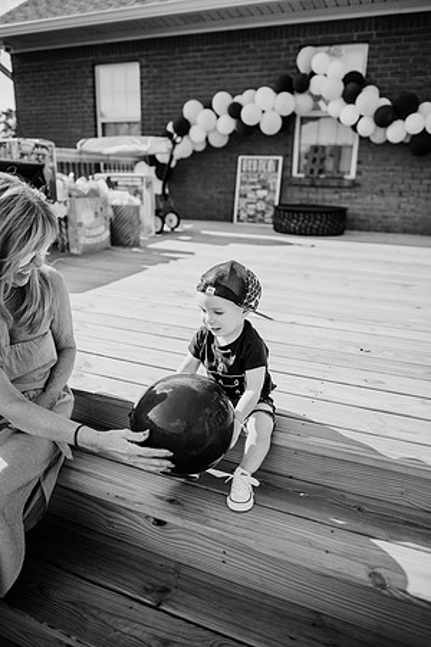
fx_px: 431
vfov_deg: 73.7
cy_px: 324
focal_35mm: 24
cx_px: 216
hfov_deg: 53.1
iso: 100
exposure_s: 1/2000
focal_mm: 24
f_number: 2.2
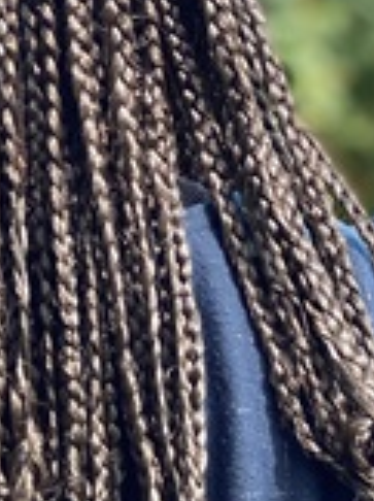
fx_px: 2788
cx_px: -96
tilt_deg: -8.6
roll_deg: +0.6
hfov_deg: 7.6
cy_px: 337
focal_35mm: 193
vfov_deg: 10.3
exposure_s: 1/122
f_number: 2
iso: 25
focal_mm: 6
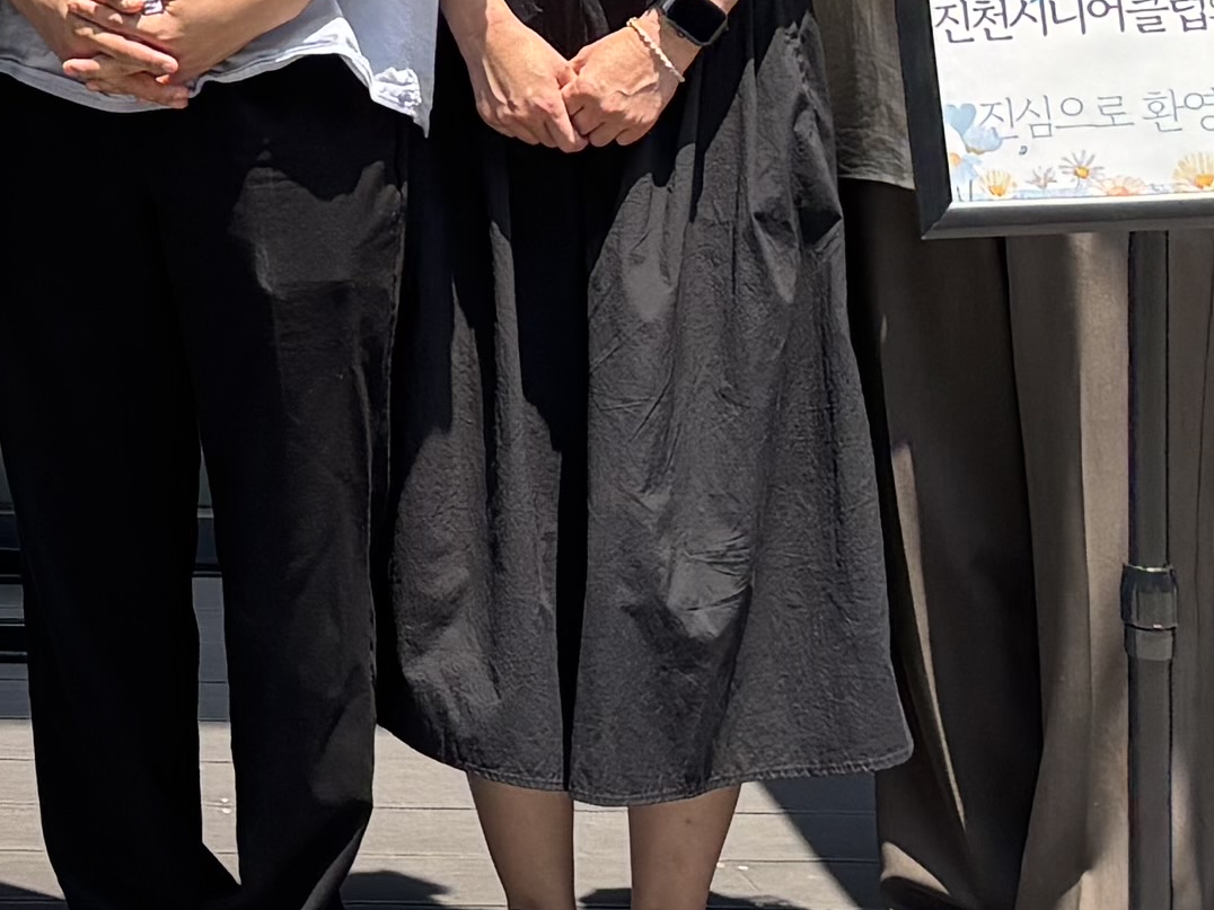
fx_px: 4840
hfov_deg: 13.1
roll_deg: +0.0
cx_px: -903
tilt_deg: -0.1
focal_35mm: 138
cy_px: -664
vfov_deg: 10.2
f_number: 1.6
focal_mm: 5.96
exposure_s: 1/1080
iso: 50
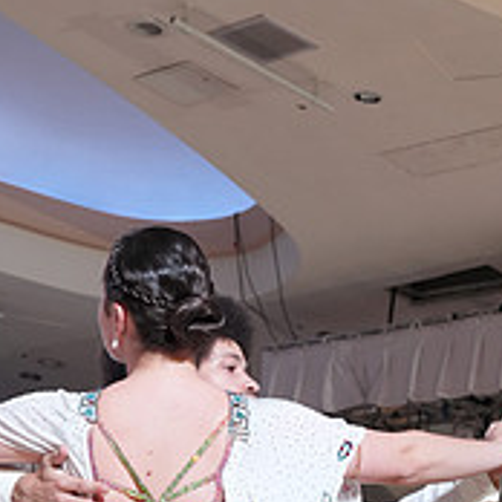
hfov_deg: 13.4
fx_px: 2133
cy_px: 687
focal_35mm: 130
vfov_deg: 12.9
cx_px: 157
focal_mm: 46
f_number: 5.6
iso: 1000
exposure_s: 1/200
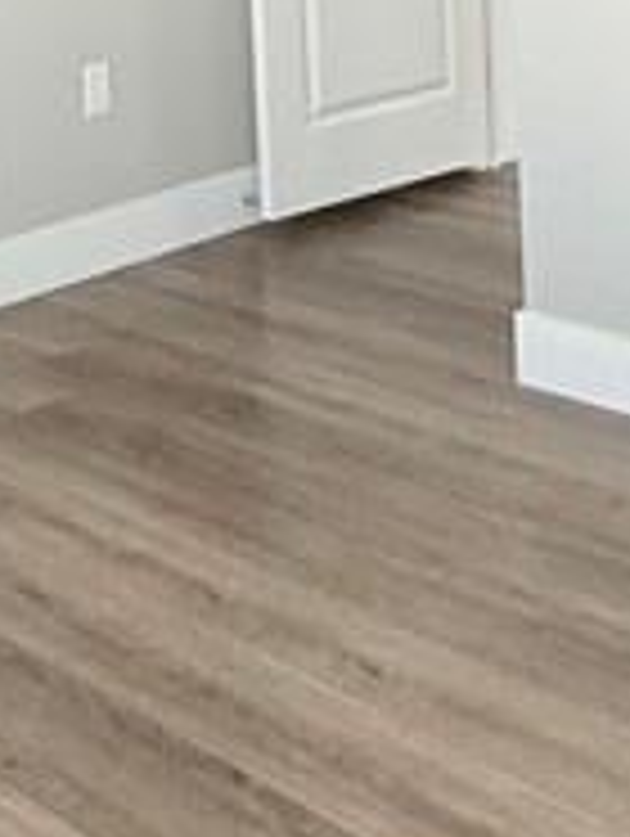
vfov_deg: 22.5
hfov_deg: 18.7
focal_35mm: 77
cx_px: 18
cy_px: -270
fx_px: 1864
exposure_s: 1/99
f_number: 2.2
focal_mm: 2.22
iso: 250
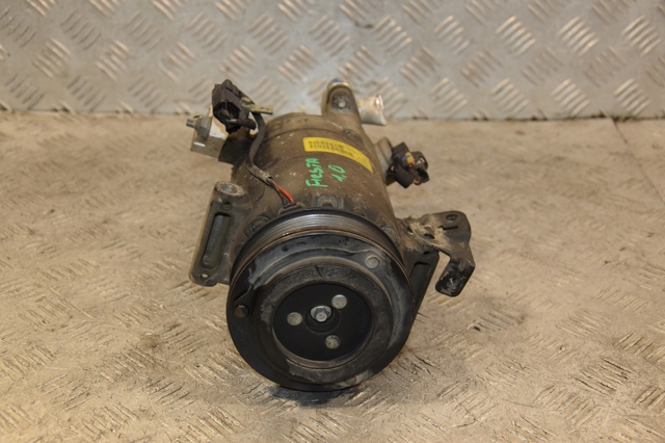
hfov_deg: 33.4
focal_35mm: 60
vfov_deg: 22.6
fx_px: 1108
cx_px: 332
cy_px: 222
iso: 800
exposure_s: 1/160
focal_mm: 40
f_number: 4.8
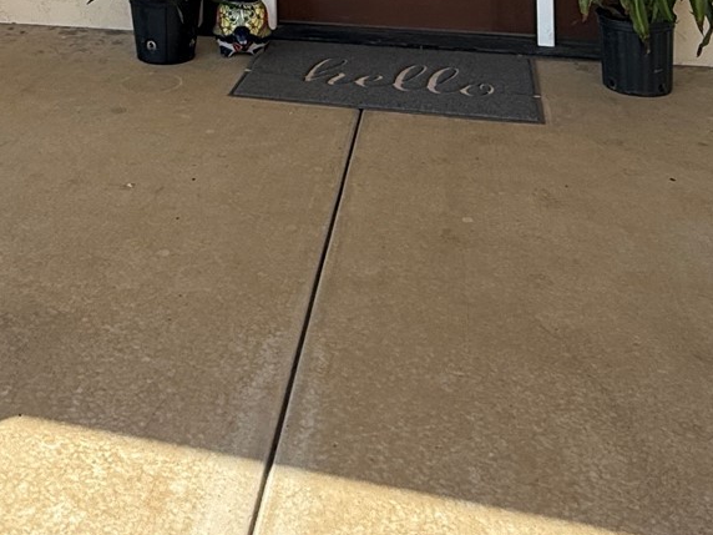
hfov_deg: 39.2
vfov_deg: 25.0
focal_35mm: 47
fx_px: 968
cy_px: -226
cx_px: 170
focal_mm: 2.22
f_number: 2.2
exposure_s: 1/694
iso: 50
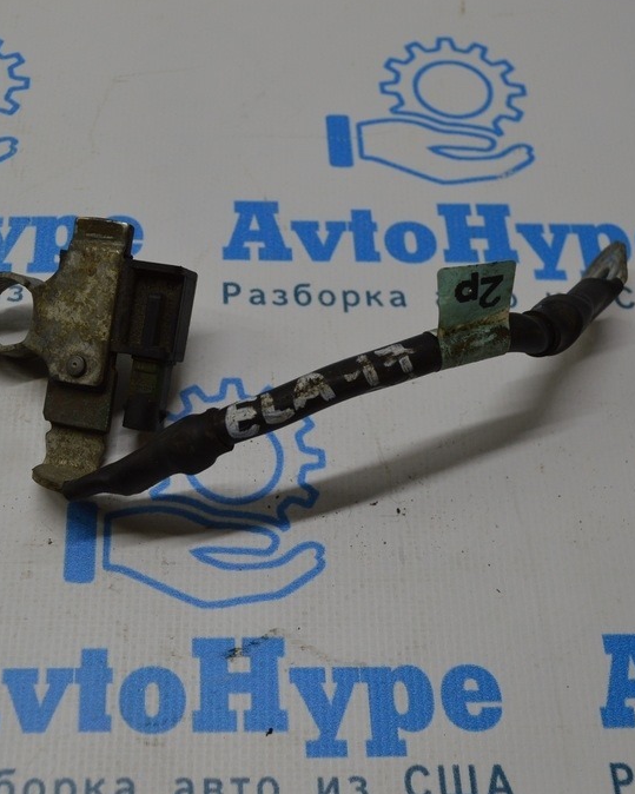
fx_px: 1104
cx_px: 186
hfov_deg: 31.7
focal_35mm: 47
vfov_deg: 39.5
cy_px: 395
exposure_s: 1/125
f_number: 5.6
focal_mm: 22
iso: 400
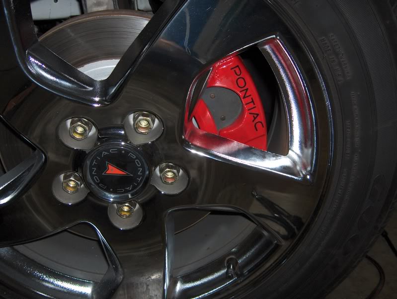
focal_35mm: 39
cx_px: 198
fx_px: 448
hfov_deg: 47.8
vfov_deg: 36.9
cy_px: 150
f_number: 2.8
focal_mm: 8
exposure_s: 1/60
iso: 100
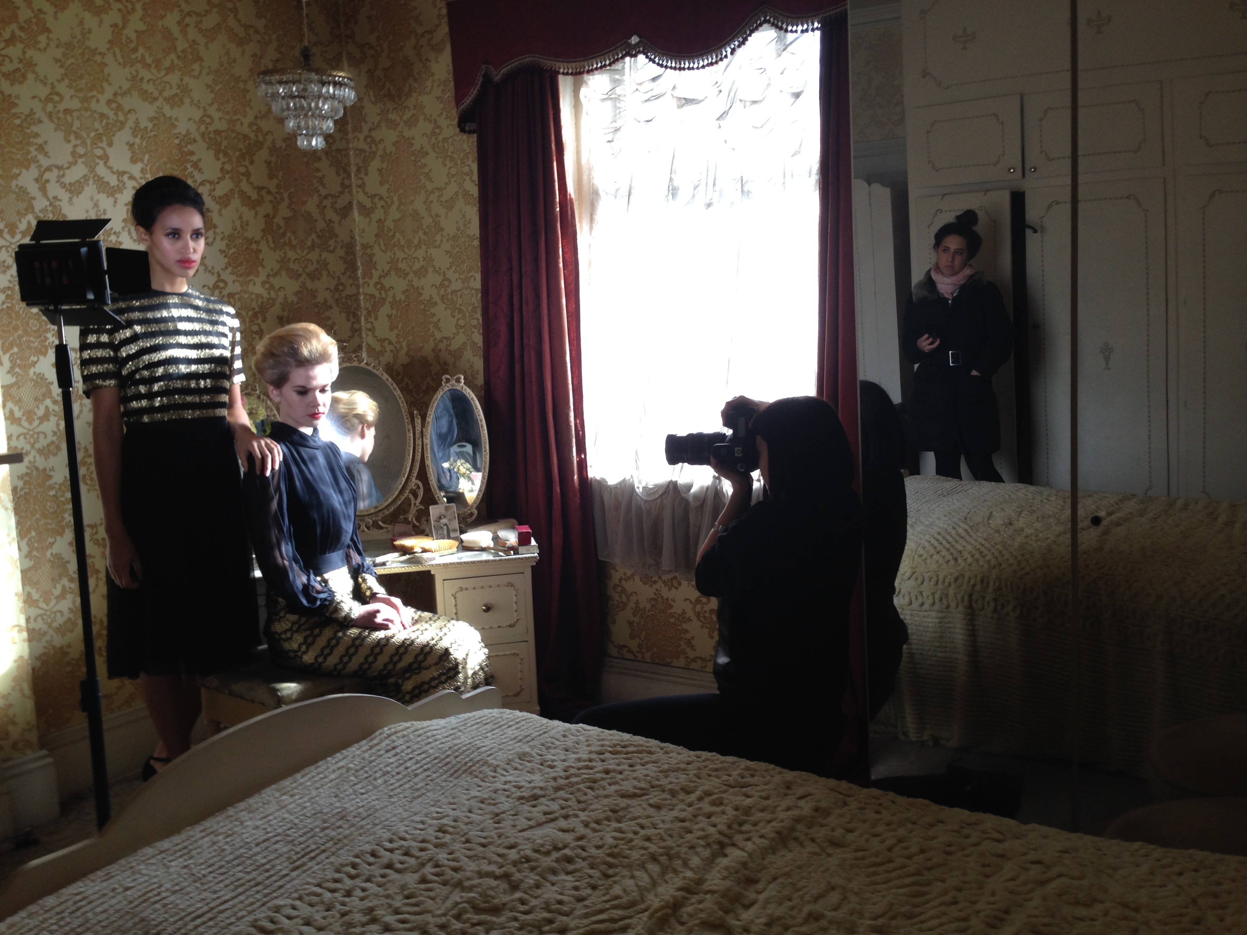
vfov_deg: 42.9
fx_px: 1189
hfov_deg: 55.4
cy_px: 468
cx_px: 624
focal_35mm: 33
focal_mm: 4.12
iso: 50
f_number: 2.4
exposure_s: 1/30
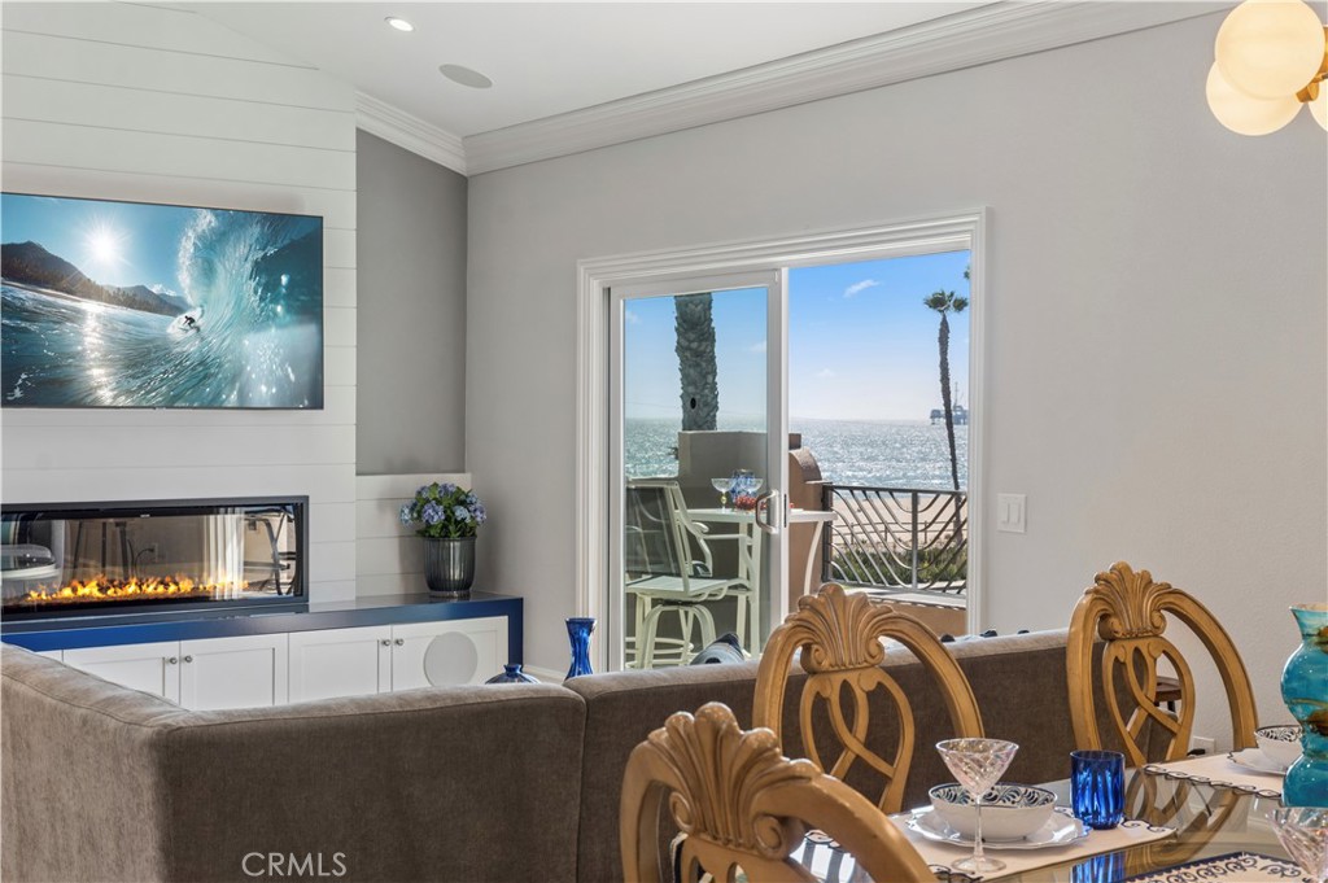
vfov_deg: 28.6
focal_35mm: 47
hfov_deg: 41.9
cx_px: 664
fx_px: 1732
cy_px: 442
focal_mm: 47
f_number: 10
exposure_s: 1/80
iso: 200
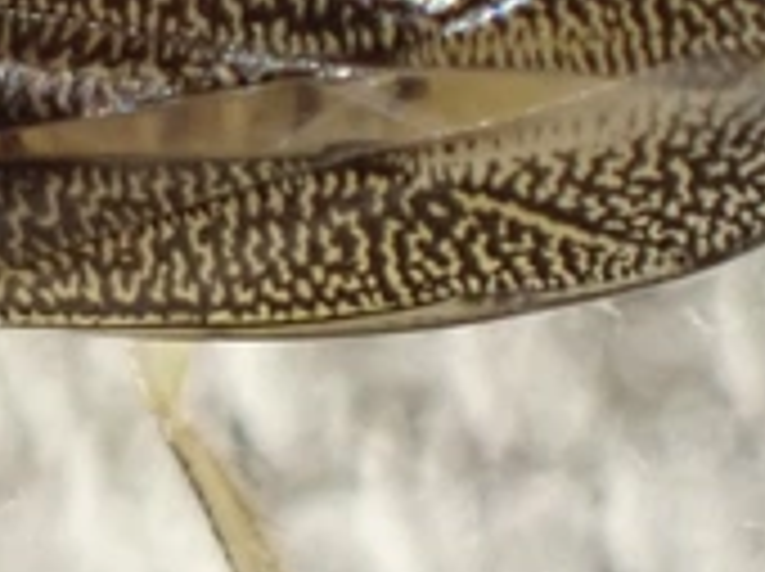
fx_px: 8298
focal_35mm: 376
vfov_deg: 3.9
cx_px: 153
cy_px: 47
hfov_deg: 5.3
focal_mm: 18
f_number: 4.9
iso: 500
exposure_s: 1/320
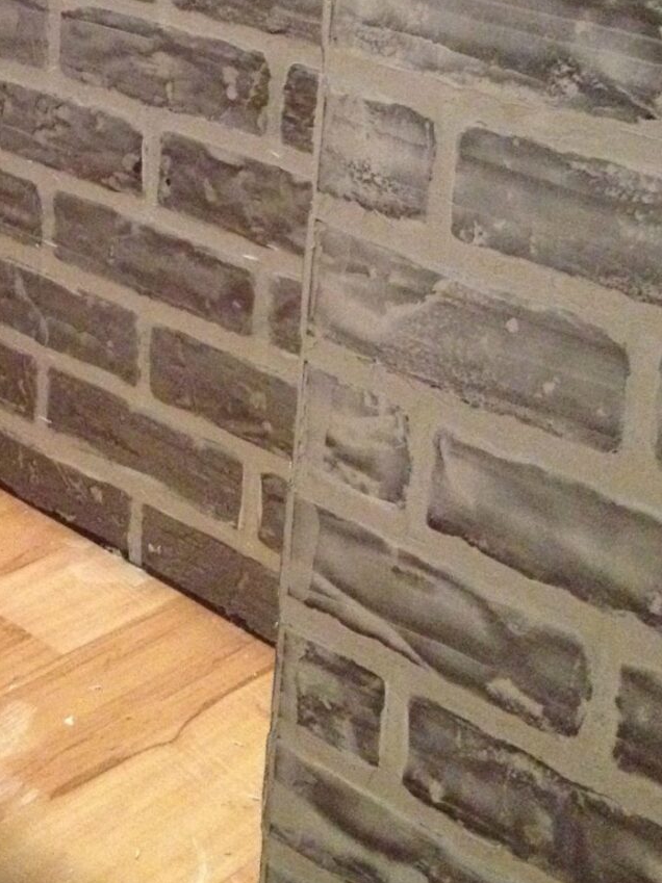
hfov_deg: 19.0
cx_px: 142
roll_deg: -1.7
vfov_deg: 24.7
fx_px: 1965
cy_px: 112
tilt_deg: -15.3
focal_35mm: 77
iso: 800
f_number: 2.4
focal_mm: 4.28
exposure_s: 1/15
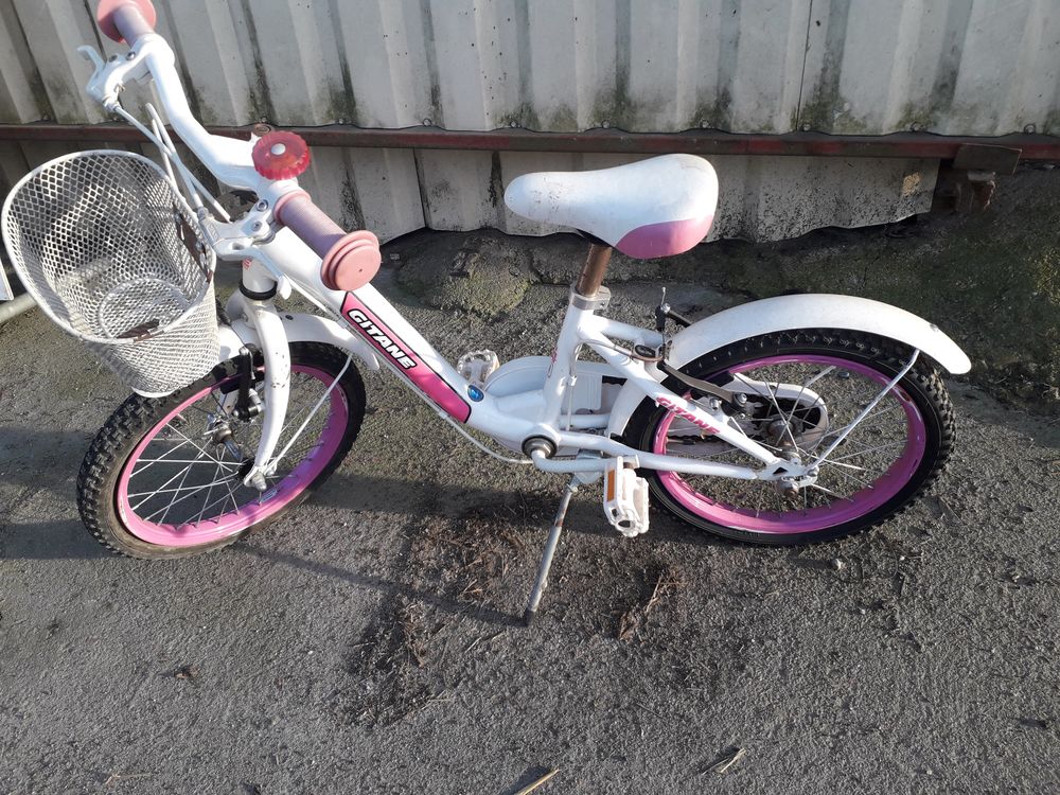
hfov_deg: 65.3
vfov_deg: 51.4
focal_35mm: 27
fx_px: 827
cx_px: 530
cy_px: 398
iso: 40
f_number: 1.9
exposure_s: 1/263
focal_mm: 3.6
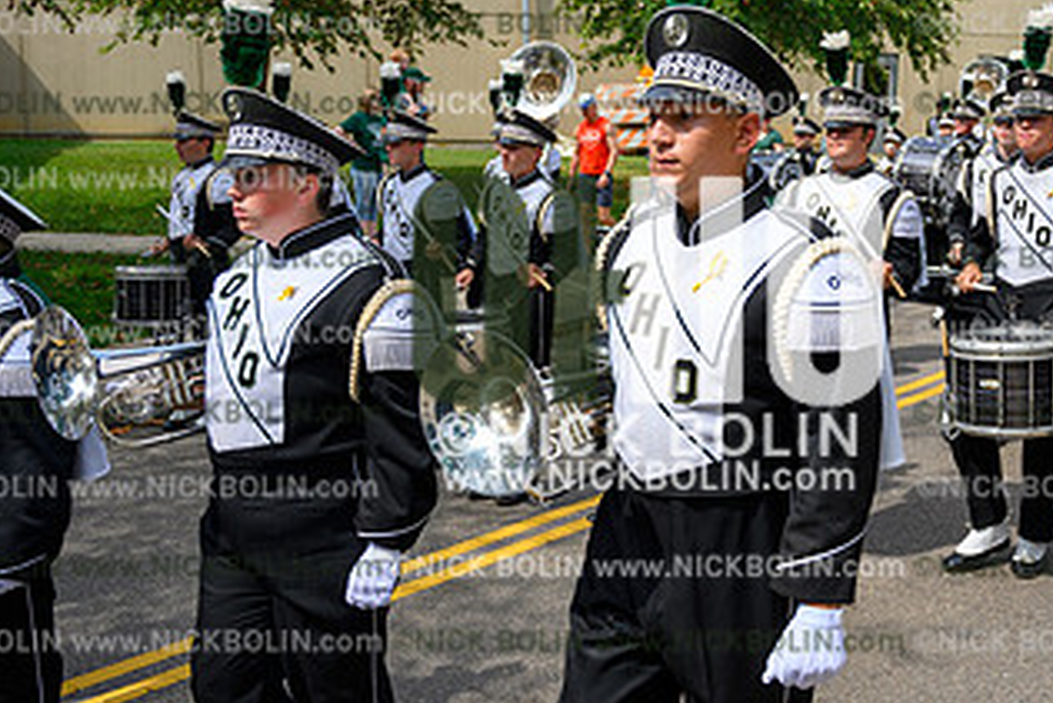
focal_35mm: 44
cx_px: 646
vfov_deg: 30.5
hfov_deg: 44.2
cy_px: 333
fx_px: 1288
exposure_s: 1/1250
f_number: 4
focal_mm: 24
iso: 100
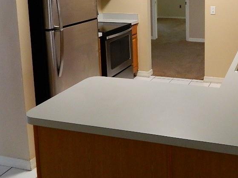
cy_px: 18
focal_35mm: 46
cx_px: 191
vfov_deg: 30.1
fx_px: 316
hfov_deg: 39.6
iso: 400
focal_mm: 4.5
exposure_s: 1/20
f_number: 3.1
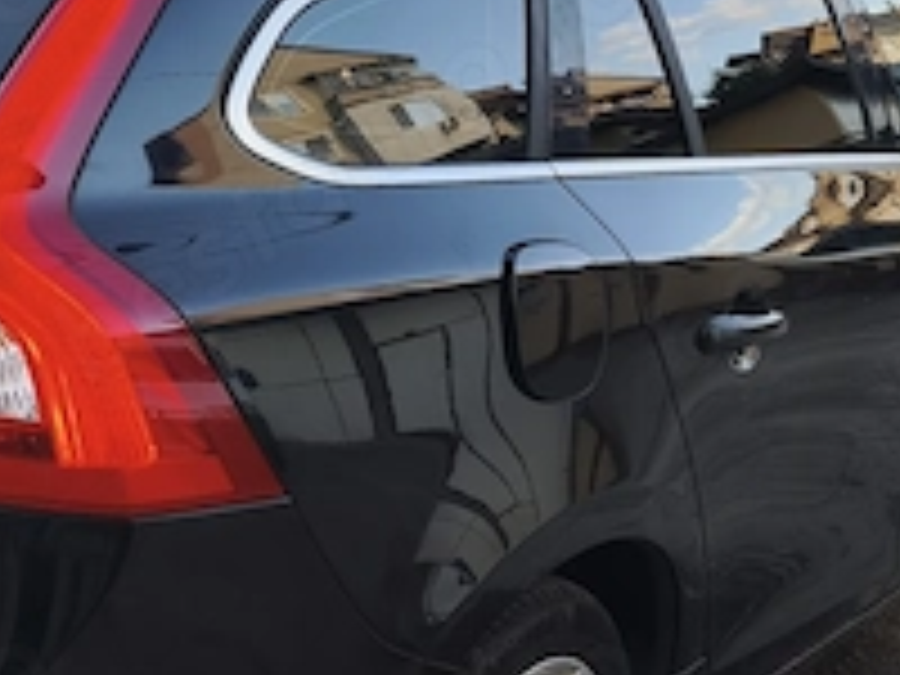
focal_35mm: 69
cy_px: 220
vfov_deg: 21.2
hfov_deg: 27.3
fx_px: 1794
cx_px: 108
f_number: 1.6
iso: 50
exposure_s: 1/274
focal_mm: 6.57
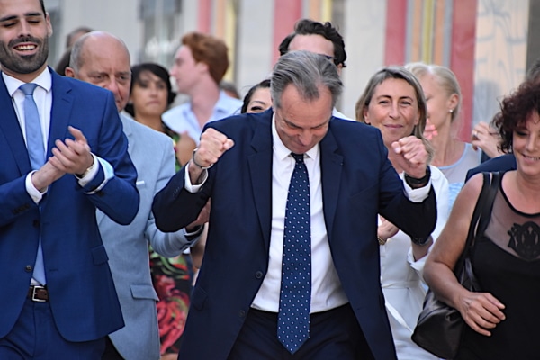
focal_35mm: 450
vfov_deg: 3.1
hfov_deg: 4.6
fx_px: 6749
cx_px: 270
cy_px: 180
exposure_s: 1/125
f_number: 6.3
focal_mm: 300
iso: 1600
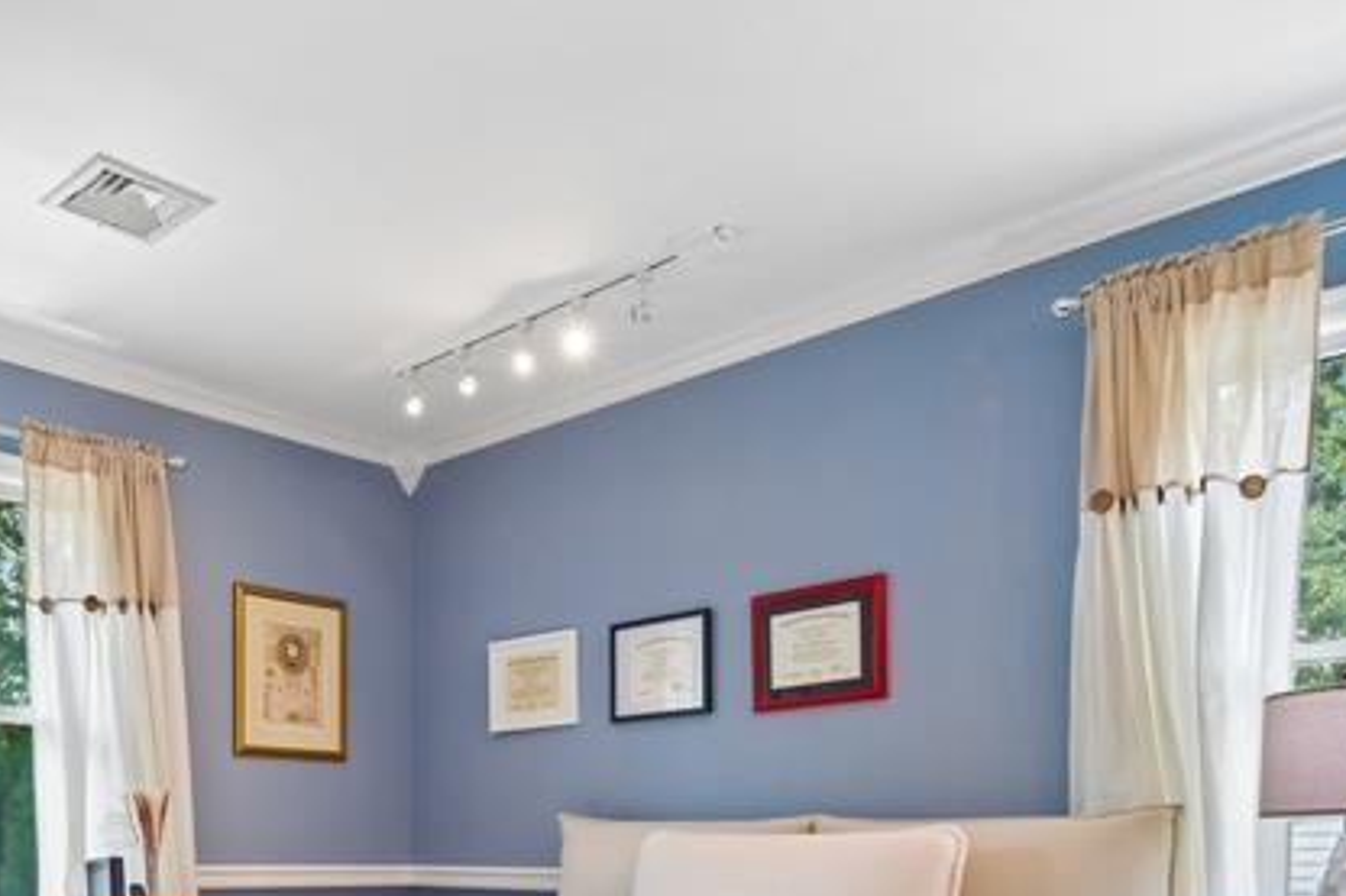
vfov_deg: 37.8
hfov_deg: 58.1
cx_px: 511
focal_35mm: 32
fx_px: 1196
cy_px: 838
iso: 200
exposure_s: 1/25
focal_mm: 8.9
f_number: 4
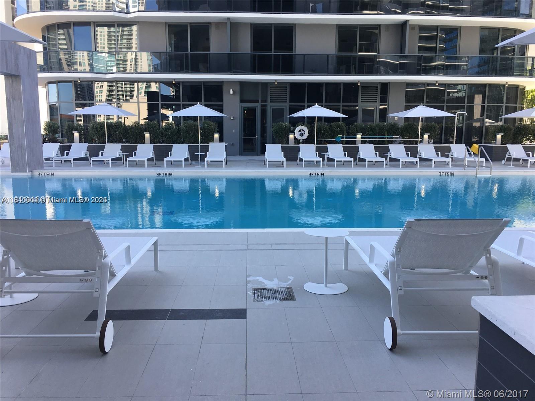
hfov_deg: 61.7
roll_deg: +0.3
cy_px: 200
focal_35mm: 29
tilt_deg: -6.8
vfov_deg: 48.2
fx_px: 448
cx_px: 268
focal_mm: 4.15
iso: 25
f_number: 2.2
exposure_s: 1/139
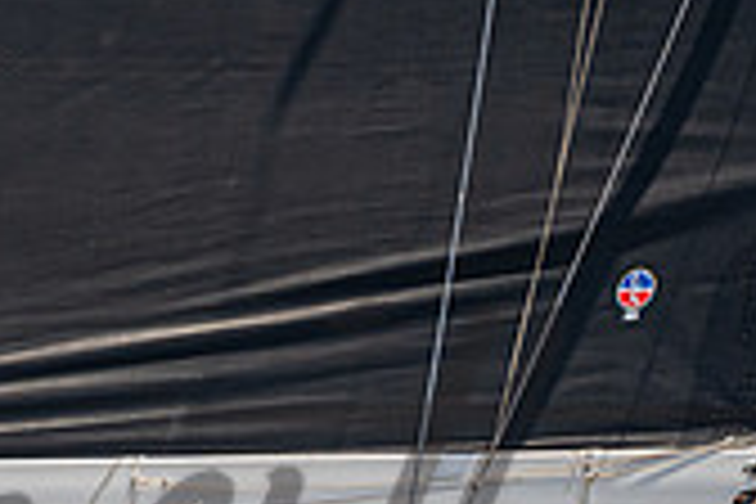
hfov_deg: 2.0
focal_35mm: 1047
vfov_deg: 1.3
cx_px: -239
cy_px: 747
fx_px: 21985
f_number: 8
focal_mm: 240
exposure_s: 1/2000
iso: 500
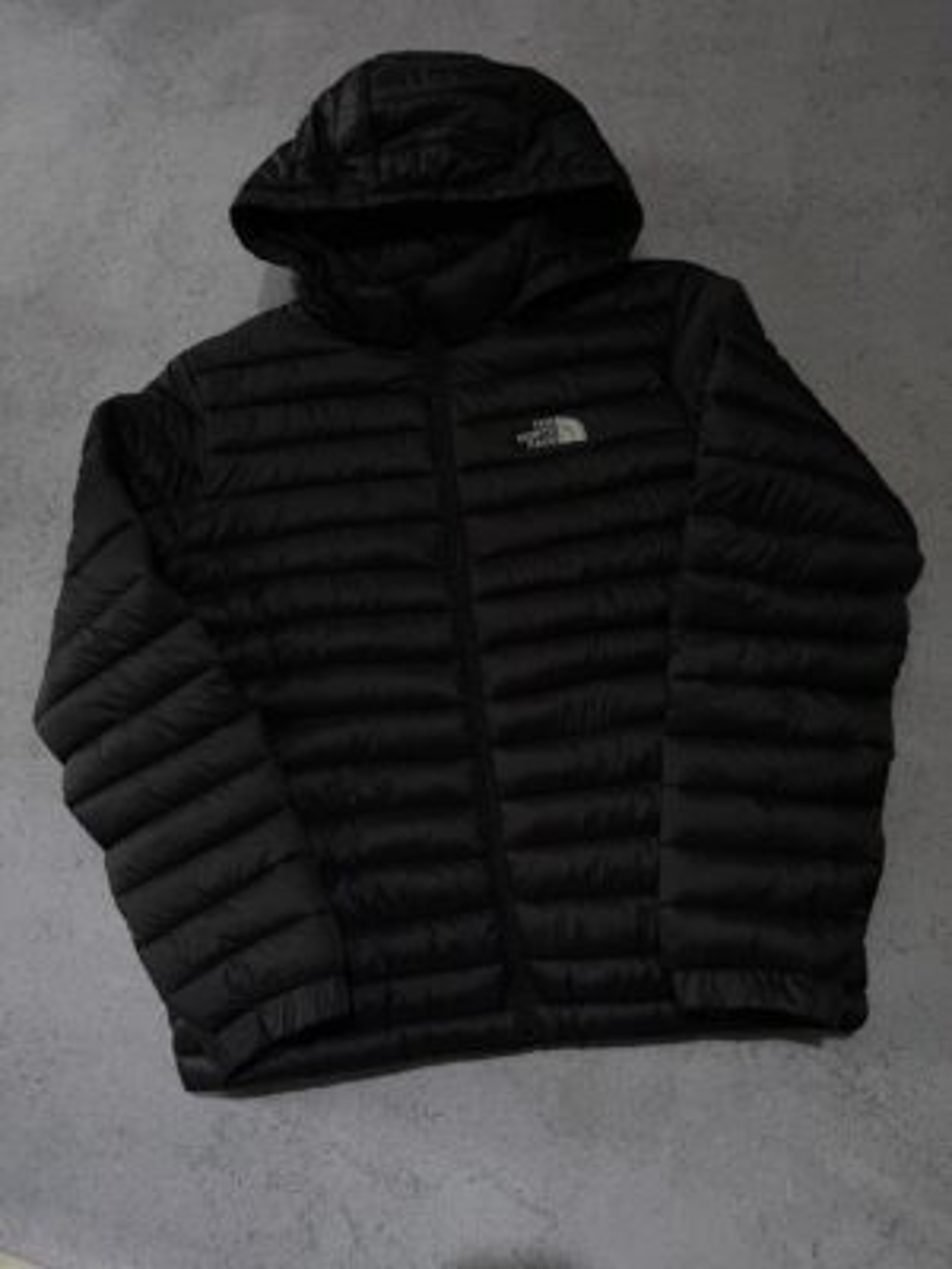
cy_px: 634
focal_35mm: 24
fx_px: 880
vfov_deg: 71.6
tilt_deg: -76.0
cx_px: 476
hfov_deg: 56.8
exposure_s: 1/203
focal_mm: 6.76
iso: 64
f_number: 1.78
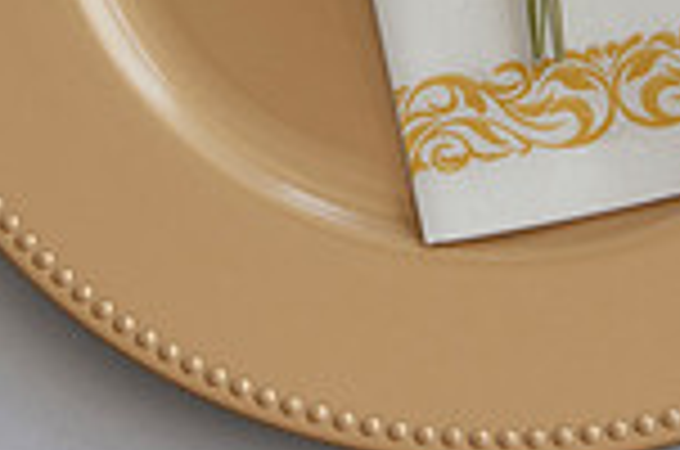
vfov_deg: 10.9
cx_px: 401
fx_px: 2318
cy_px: -90
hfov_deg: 16.7
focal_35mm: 123
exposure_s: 1/200
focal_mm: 32
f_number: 5.6
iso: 125
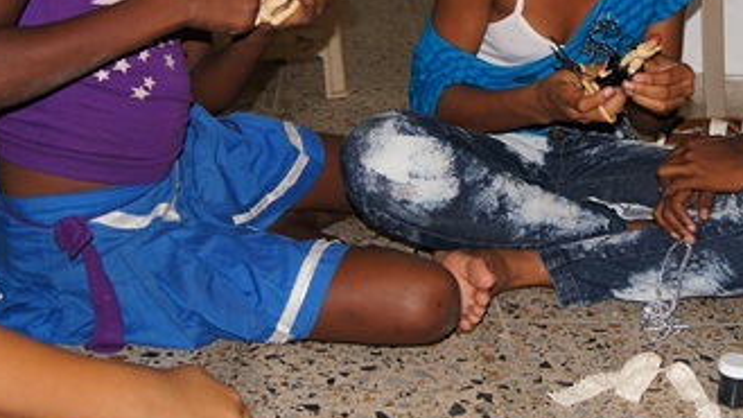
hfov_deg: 32.4
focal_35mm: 63
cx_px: 592
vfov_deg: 18.8
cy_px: 51
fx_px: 1241
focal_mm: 24
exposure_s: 1/60
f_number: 5.6
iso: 400
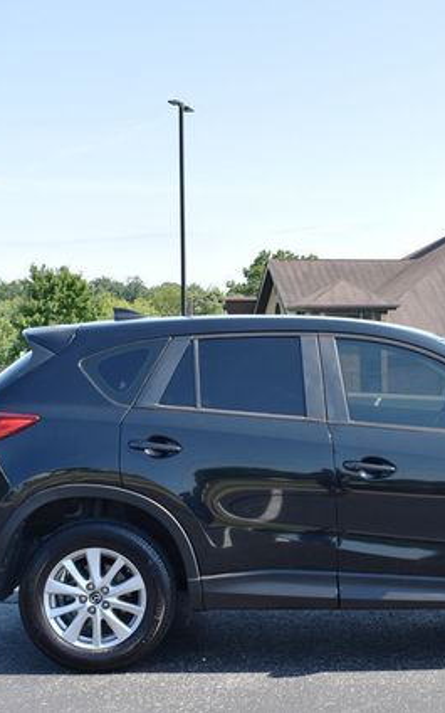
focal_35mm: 60
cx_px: 410
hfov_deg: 21.1
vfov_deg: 34.0
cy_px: 356
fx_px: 1164
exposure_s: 1/250
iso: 200
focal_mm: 26
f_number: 7.1
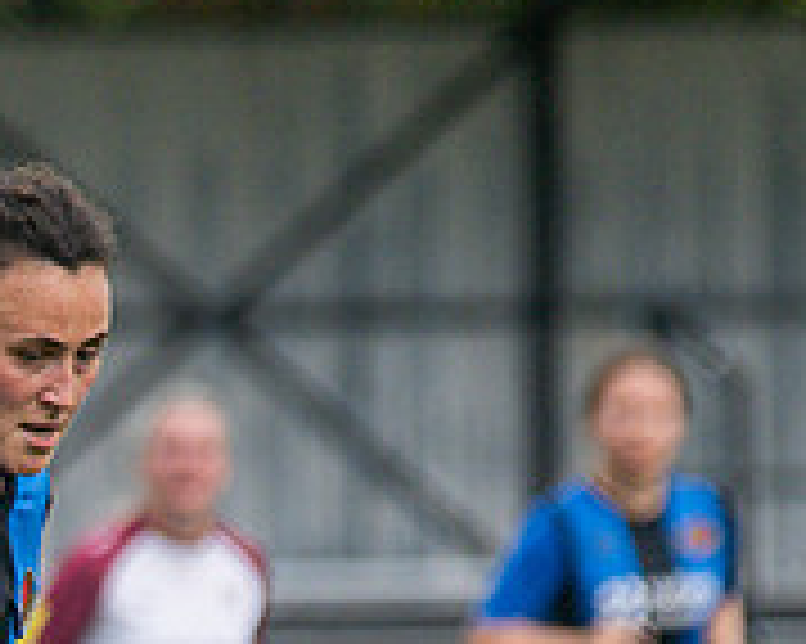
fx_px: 36930
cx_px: -1071
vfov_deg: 1.0
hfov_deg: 1.2
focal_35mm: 1549
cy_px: 1452
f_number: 4
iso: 320
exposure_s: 1/1000
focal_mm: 220
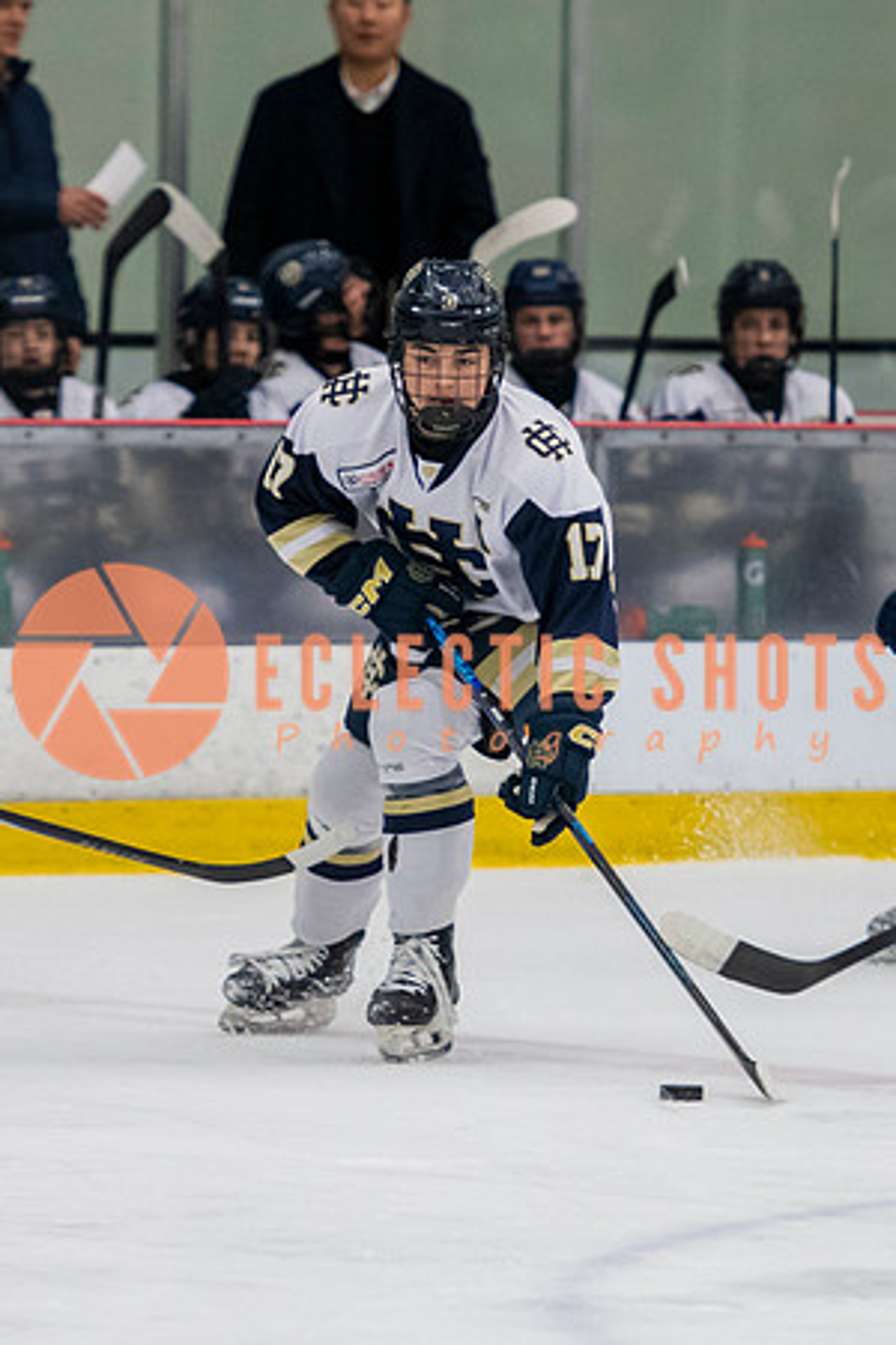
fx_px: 14423
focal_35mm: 386
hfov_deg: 3.6
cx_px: 556
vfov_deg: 5.3
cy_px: 690
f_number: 3.2
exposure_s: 1/640
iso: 2000
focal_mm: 150
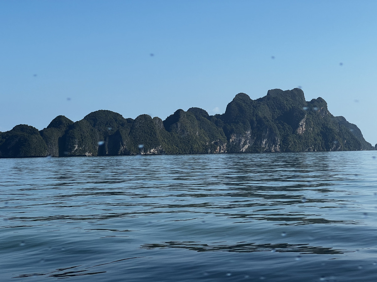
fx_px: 839
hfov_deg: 25.3
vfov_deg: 19.1
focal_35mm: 77
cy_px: 141
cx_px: 188
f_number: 2.8
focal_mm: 9
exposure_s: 1/995
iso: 32
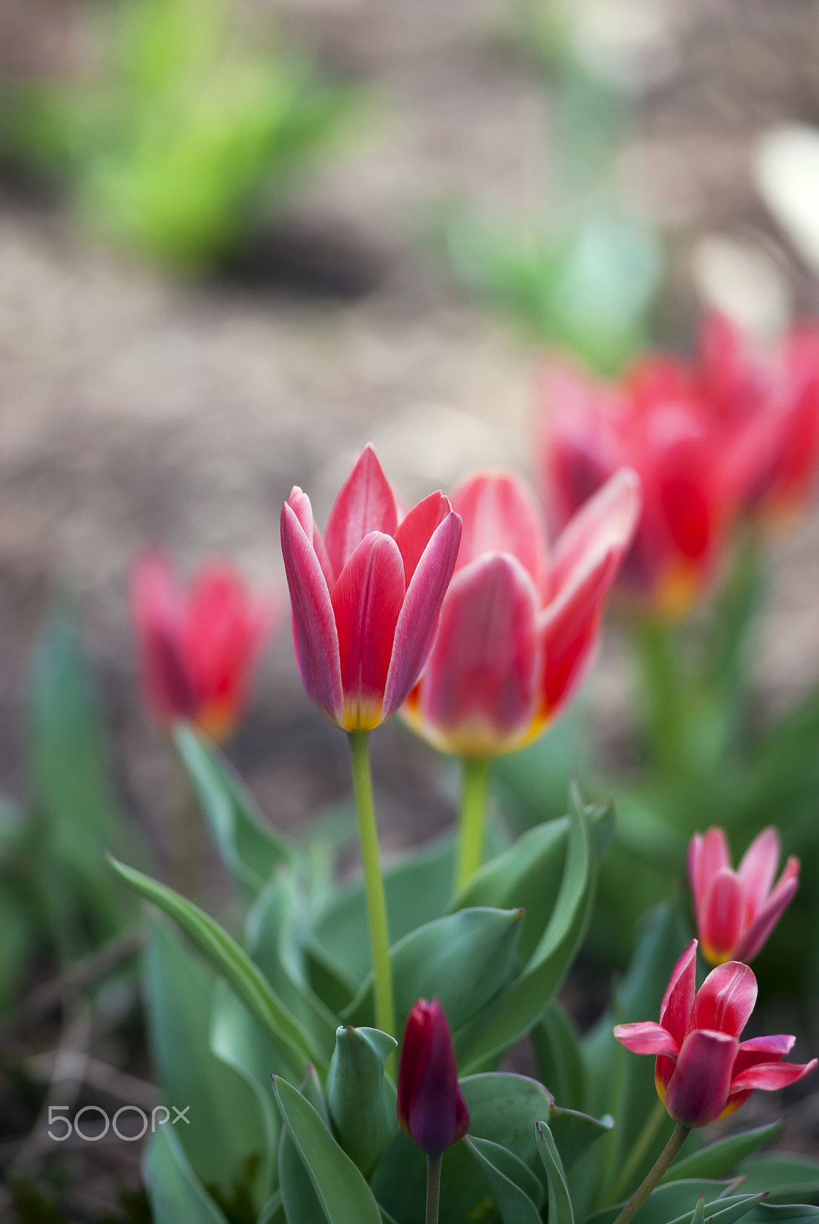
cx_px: 410
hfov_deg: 8.7
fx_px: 5359
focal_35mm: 158
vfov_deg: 13.0
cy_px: 612
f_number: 3
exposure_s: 1/160
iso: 100
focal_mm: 105
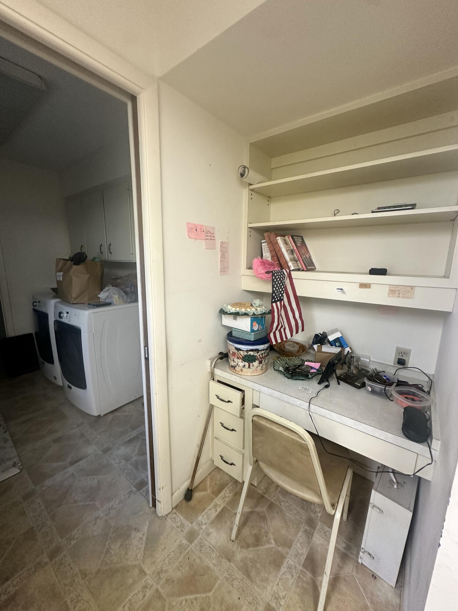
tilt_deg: -9.3
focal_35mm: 14
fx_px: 247
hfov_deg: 85.7
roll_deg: -1.8
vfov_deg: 102.1
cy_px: 306
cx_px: 229
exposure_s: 1/60
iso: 200
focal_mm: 2.22
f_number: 2.2
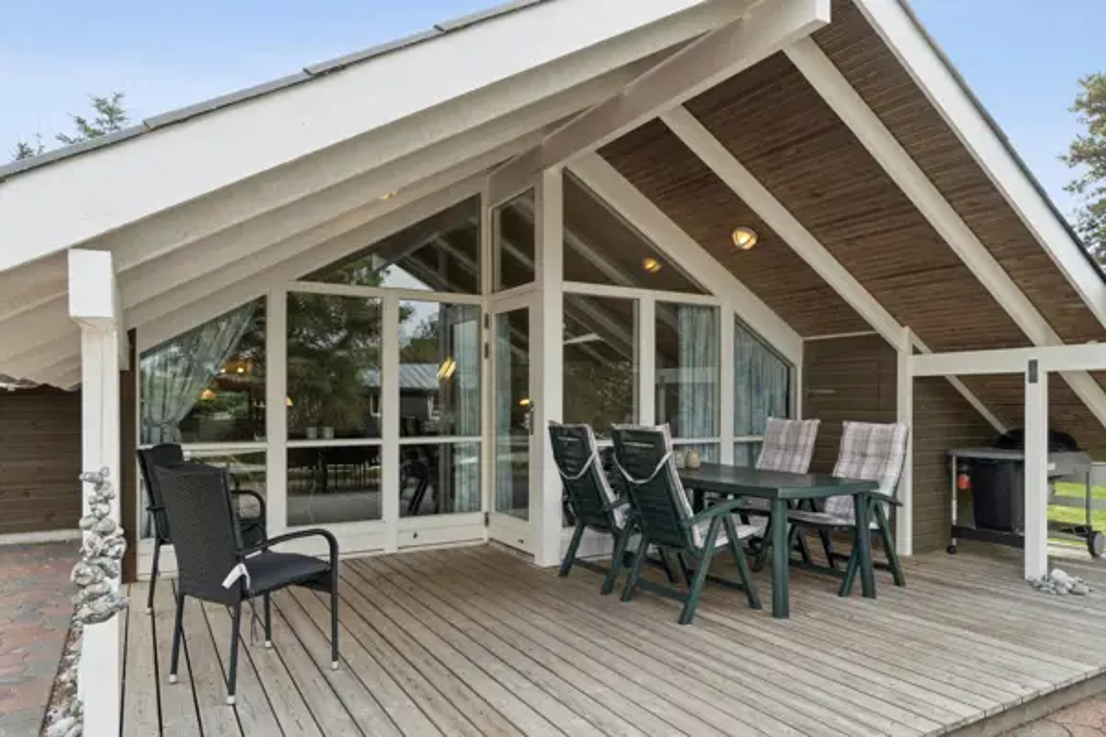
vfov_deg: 56.1
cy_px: 368
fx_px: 691
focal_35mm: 22
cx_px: 553
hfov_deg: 77.3
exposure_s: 1/200
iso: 200
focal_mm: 15
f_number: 8
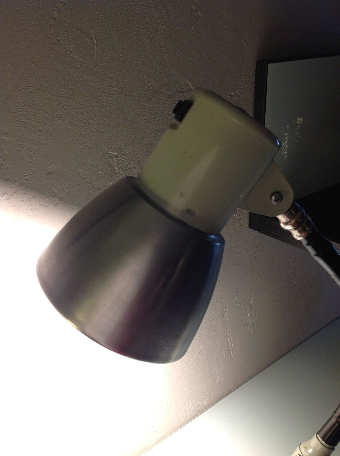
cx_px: 170
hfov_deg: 40.6
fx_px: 460
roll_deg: +4.5
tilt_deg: -22.2
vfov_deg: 52.7
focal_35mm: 35
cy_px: 228
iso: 100
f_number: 2.4
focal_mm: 4.28
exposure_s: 1/17
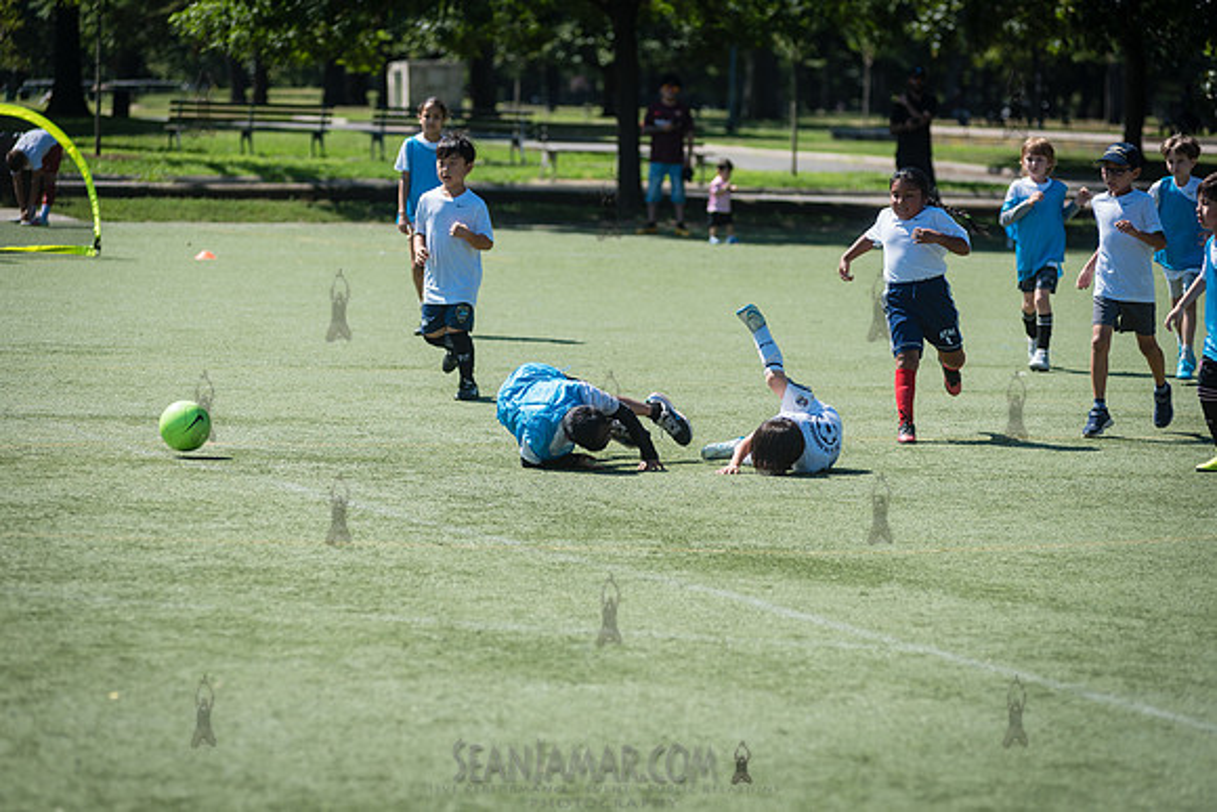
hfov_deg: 14.2
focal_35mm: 145
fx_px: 4903
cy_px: 406
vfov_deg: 9.5
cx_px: 608
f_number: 4
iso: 200
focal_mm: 145
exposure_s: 1/1600
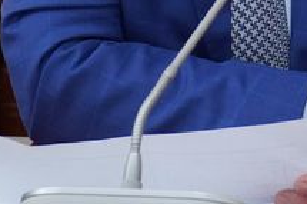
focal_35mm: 240
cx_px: 290
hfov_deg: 8.6
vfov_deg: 5.6
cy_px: -168
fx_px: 2044
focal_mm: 43
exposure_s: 1/160
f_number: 4
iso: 2000
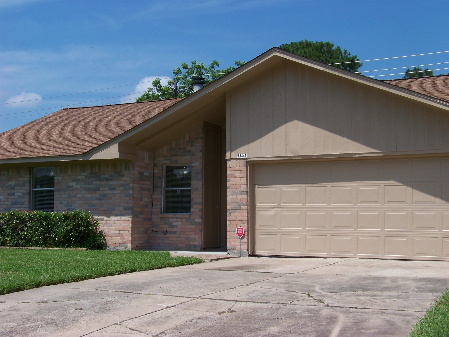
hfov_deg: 38.9
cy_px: 168
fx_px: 636
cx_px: 224
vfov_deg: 29.7
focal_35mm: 49
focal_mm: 7.6
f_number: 4
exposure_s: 1/800
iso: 64
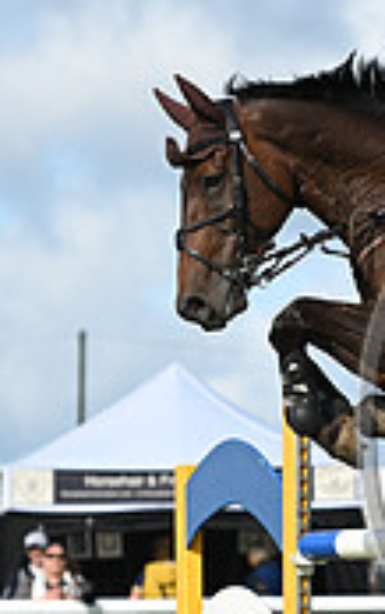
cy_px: 379
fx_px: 6956
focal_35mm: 415
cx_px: 682
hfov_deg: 3.2
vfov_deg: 5.1
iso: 160
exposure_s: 1/1250
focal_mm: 122
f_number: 4
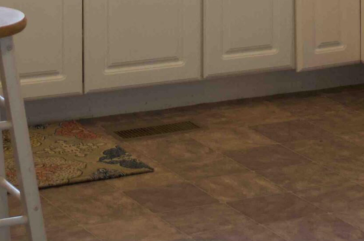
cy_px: -157
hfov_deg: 13.4
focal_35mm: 153
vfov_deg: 8.6
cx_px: 144
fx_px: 1543
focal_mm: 28
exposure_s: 1/60
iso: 800
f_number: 4.5
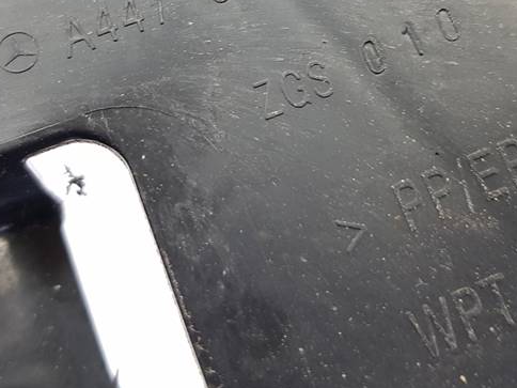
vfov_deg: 25.7
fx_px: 821
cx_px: 248
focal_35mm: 55
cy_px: 42
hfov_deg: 34.9
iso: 160
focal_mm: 4.2
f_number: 1.7
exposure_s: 1/100
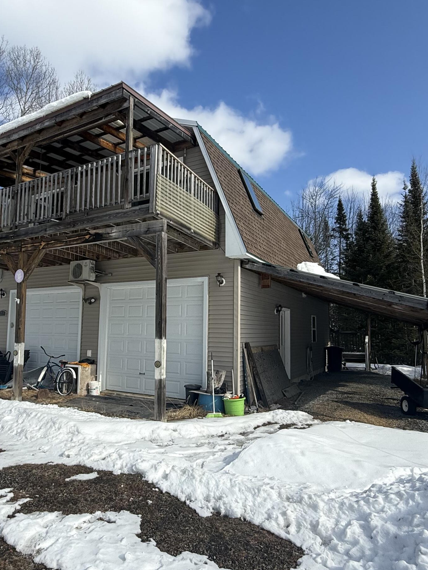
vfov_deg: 73.9
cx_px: 192
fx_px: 379
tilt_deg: +5.7
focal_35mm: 23
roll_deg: -1.2
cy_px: 296
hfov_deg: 58.8
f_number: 2.2
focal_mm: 2.22
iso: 50
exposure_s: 1/2024
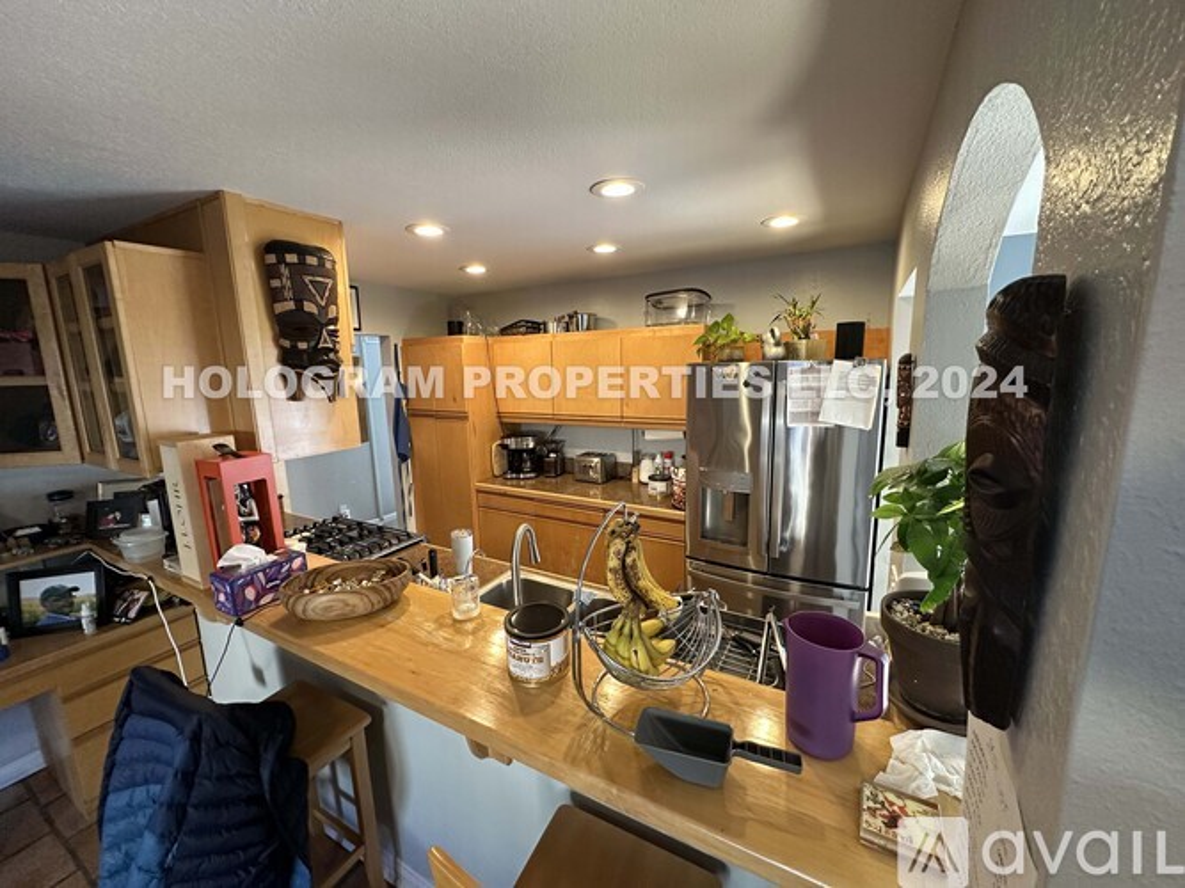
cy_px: 444
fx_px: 479
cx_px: 592
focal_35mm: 14
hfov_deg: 102.1
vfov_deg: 85.7
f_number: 2.2
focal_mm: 2.22
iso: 250
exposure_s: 1/60
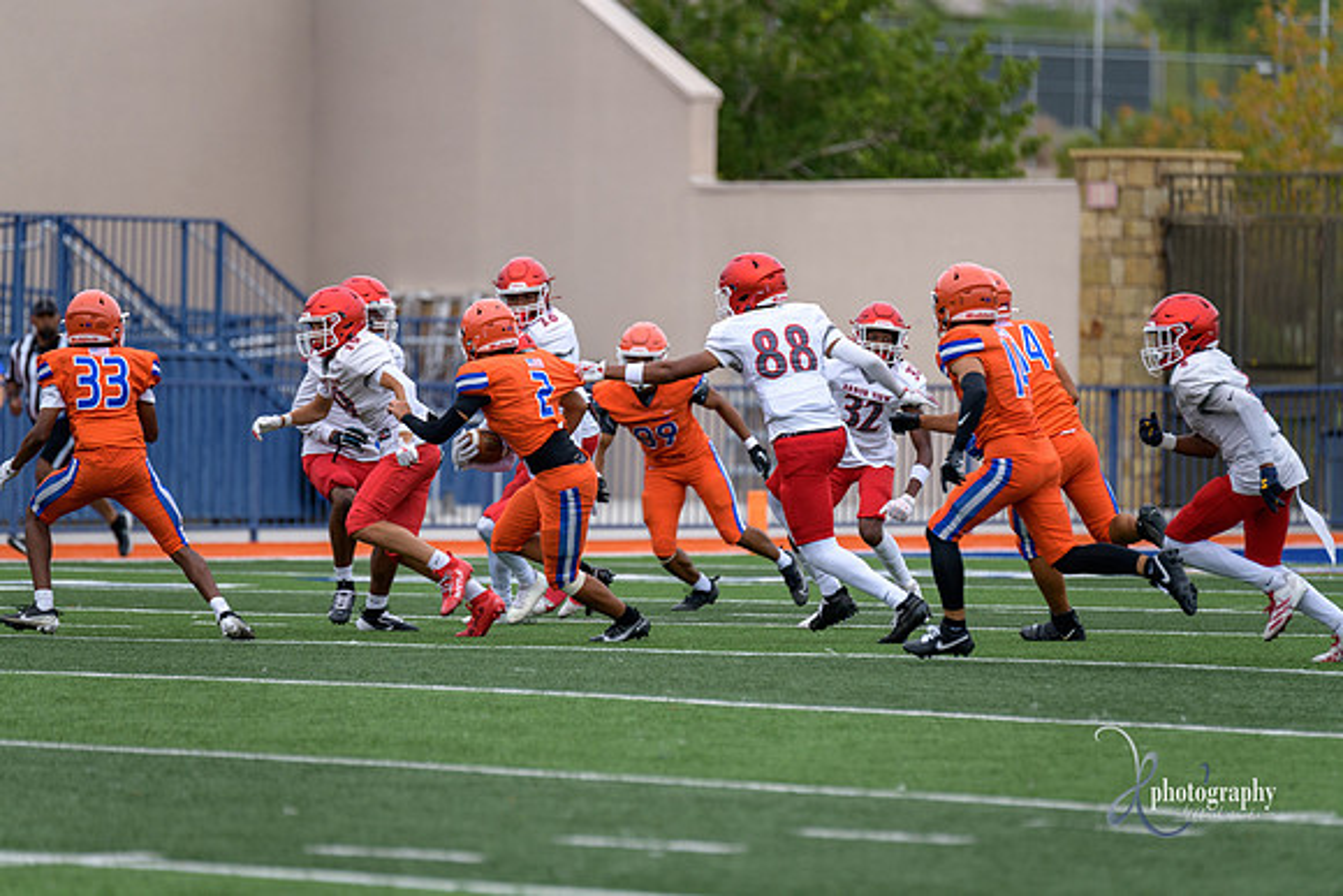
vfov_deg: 4.6
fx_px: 11194
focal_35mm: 300
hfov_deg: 6.9
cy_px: 448
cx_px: 672
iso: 280
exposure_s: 1/1000
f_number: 3.5
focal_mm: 300
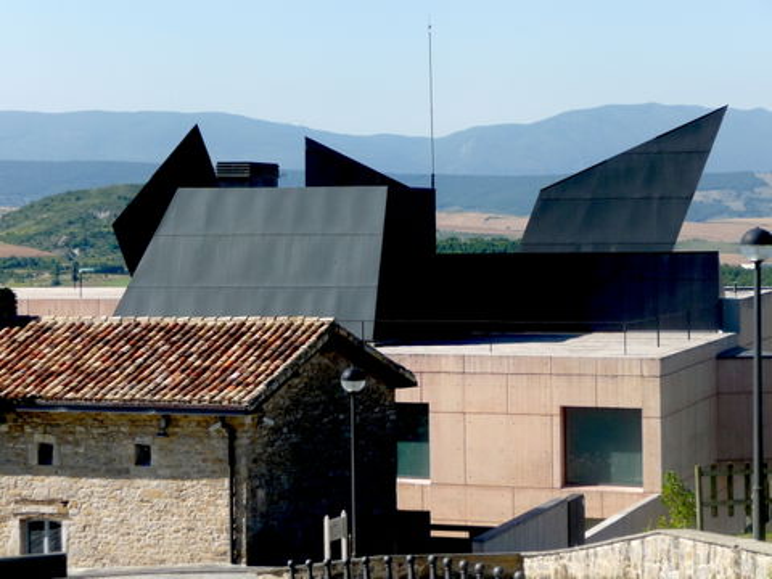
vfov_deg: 11.6
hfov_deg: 15.4
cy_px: 290
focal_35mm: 128
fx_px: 2855
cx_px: 386
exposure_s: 1/500
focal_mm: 21.8
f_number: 4.7
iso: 100
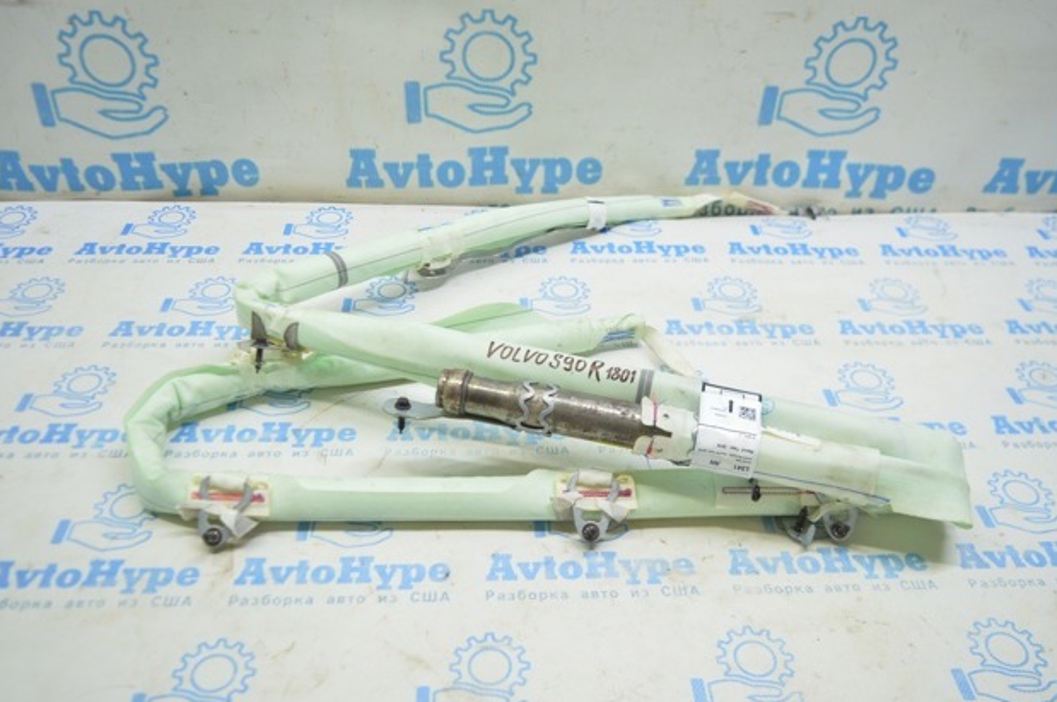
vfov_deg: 42.2
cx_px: 526
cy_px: 356
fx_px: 909
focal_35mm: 31
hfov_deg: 60.3
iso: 400
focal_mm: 20
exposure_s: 1/40
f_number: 3.8
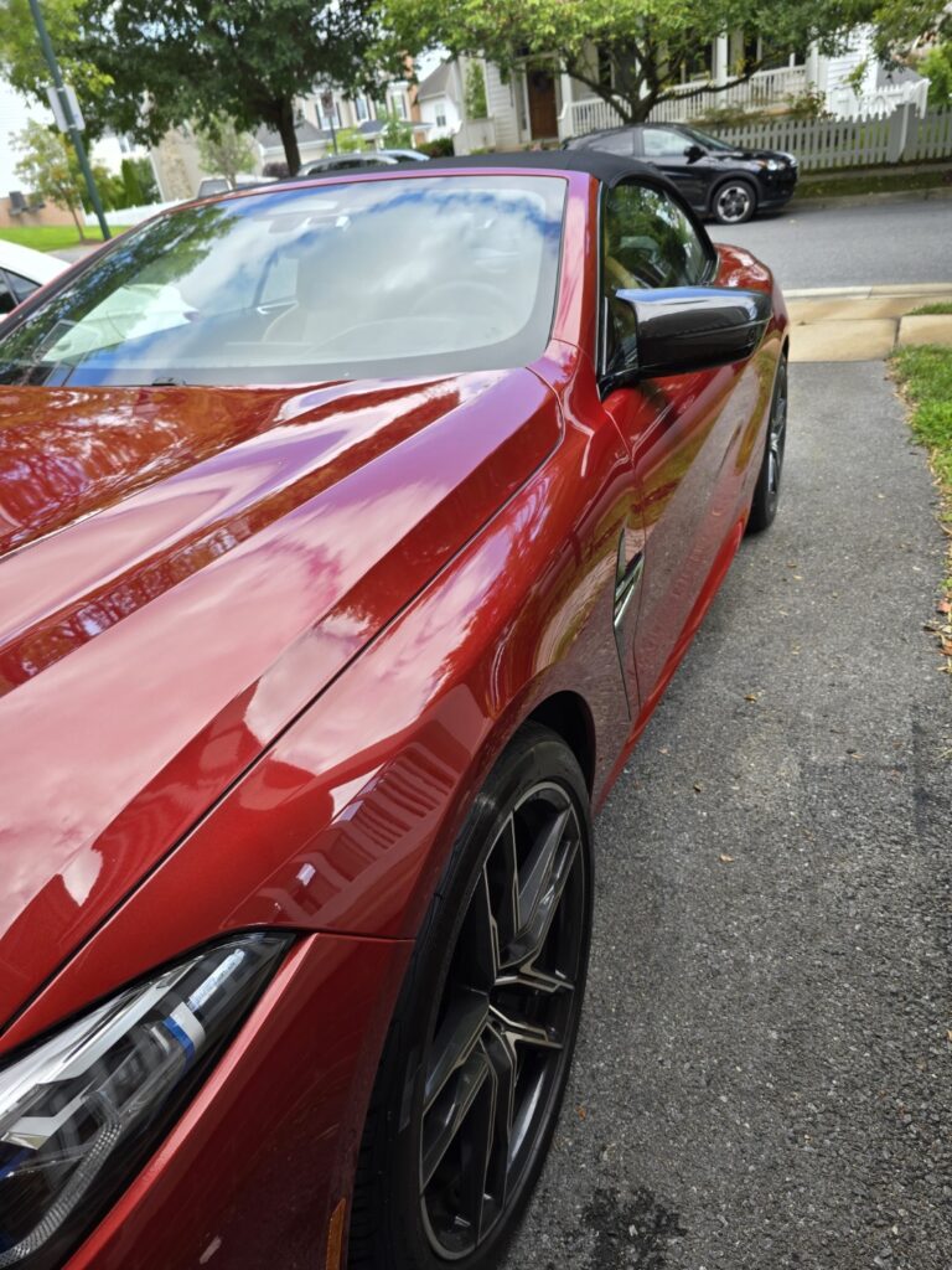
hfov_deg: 58.9
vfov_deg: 73.9
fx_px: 843
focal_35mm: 23
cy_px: 635
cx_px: 476
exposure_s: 1/180
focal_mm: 6.3
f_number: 1.7
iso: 16
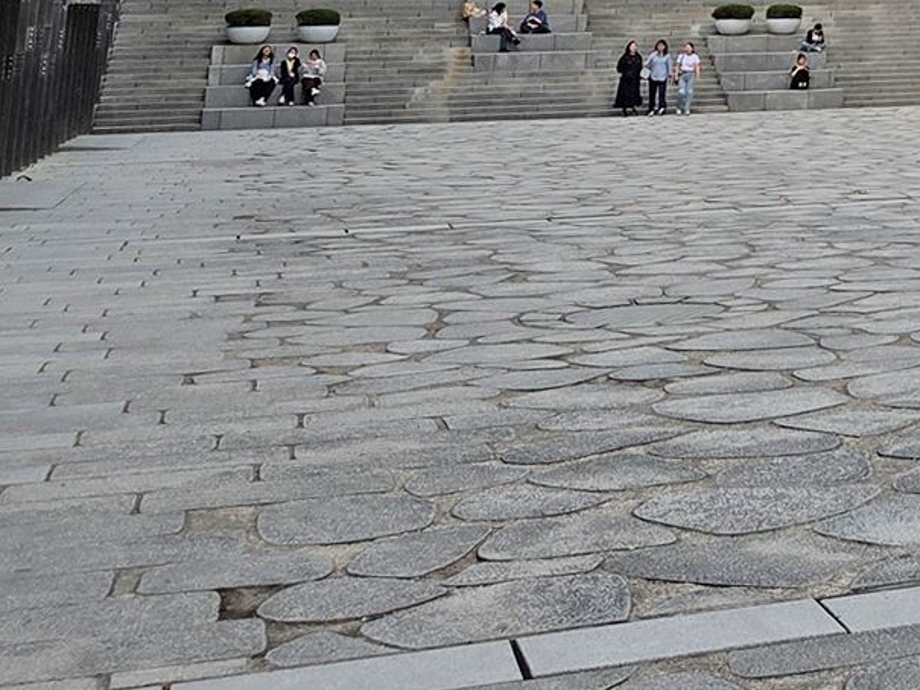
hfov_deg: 21.7
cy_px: -391
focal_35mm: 76
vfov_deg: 17.2
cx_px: 1359
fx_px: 2020
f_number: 1.8
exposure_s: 1/880
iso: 80
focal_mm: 5.4
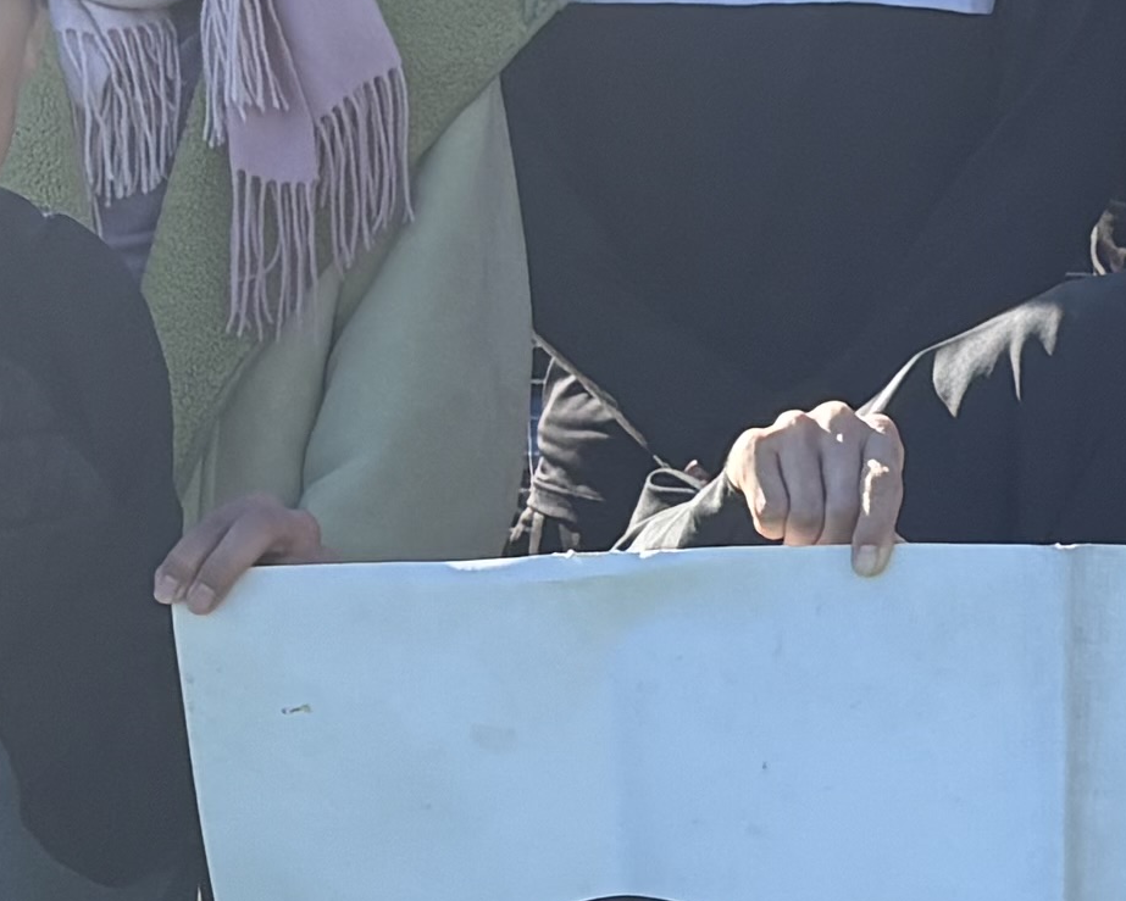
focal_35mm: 157
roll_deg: -0.7
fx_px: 5234
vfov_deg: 9.8
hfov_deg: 11.6
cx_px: 1797
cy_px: 485
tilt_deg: -7.2
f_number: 1.6
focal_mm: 5.96
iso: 50
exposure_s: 1/1217
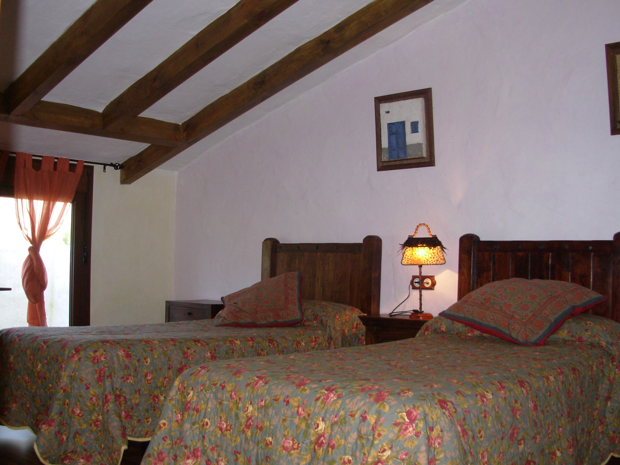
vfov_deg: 37.7
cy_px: 232
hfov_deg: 49.0
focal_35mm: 38
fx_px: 681
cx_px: 310
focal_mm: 6.3
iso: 75
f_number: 2.9
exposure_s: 1/47.9
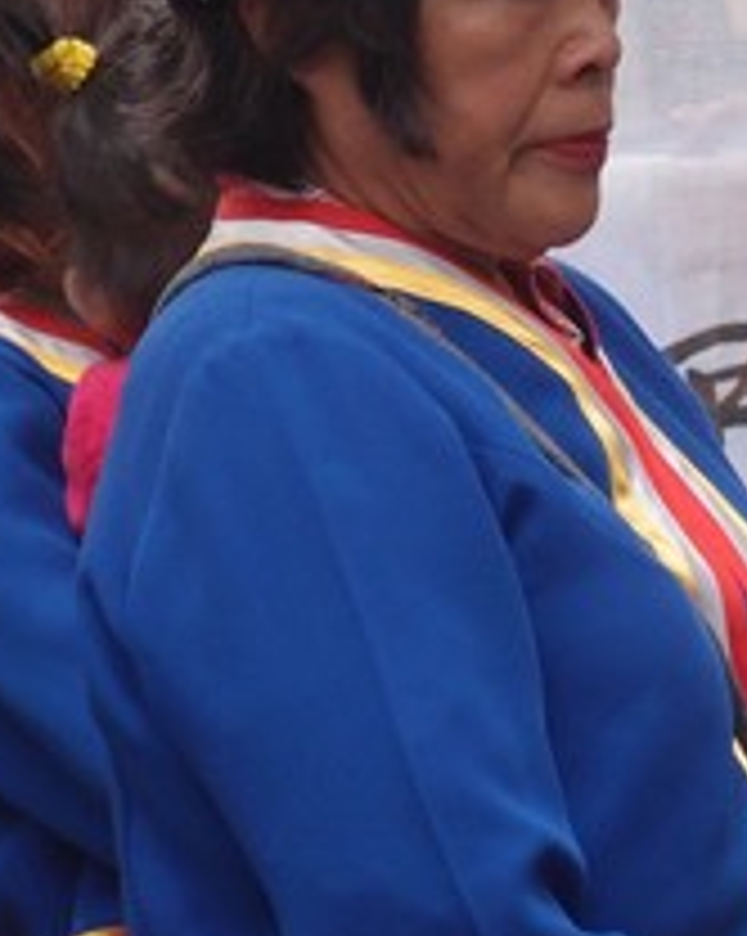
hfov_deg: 4.1
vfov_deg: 5.1
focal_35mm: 379
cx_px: 832
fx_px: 10489
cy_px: 310
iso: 125
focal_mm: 24
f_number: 2.5
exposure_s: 1/1600
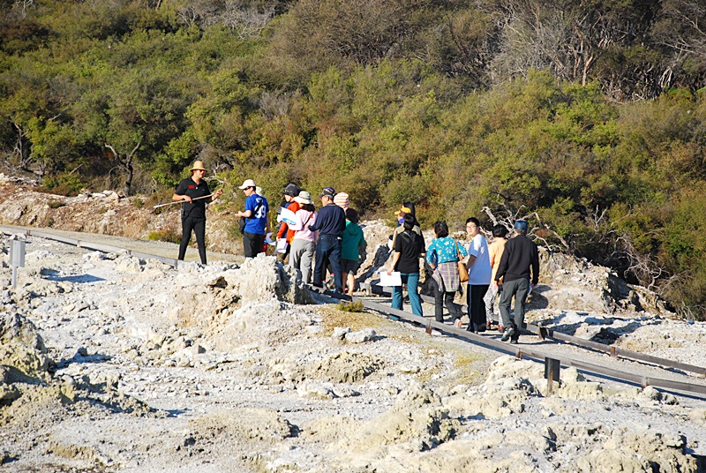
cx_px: 353
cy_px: 236
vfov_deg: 9.2
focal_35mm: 150
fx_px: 2946
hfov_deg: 13.7
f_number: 5.6
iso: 400
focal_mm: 100
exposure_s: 1/1000
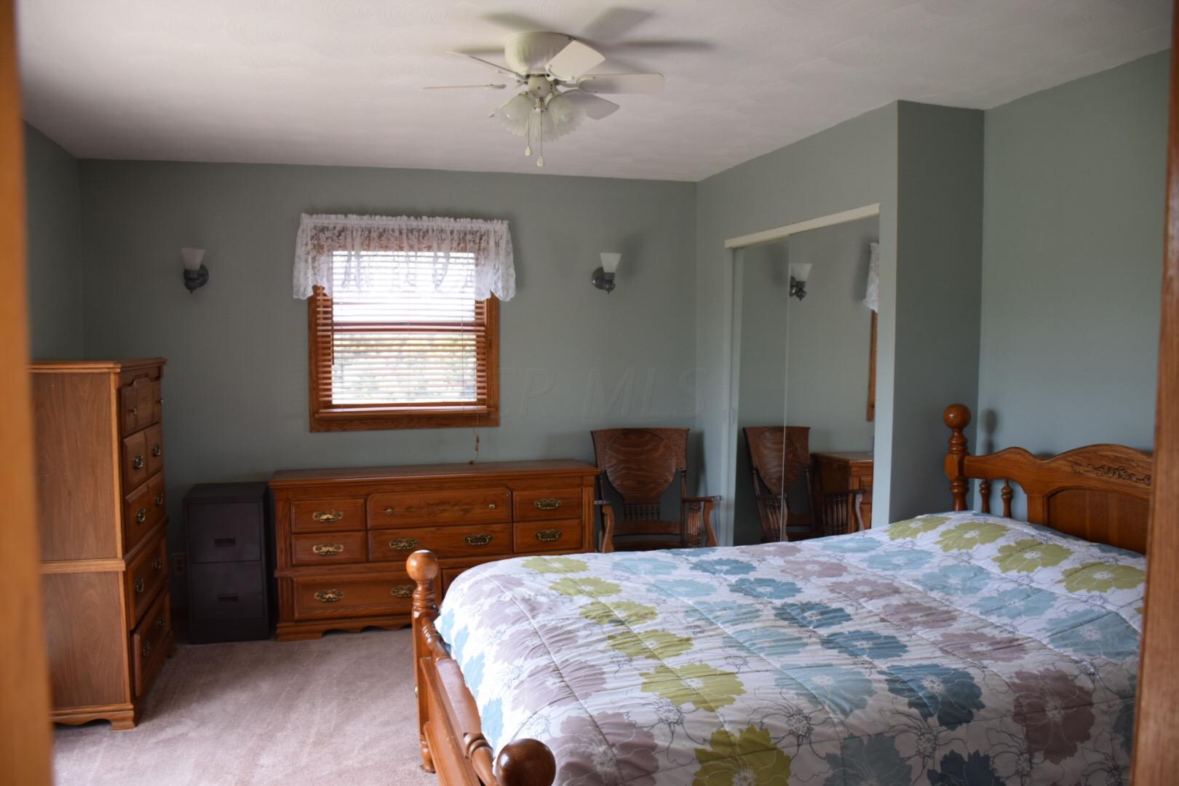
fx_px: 884
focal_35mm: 27
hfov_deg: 67.4
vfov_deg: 47.9
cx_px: 590
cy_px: 393
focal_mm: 18
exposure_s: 1/100
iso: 400
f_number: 5
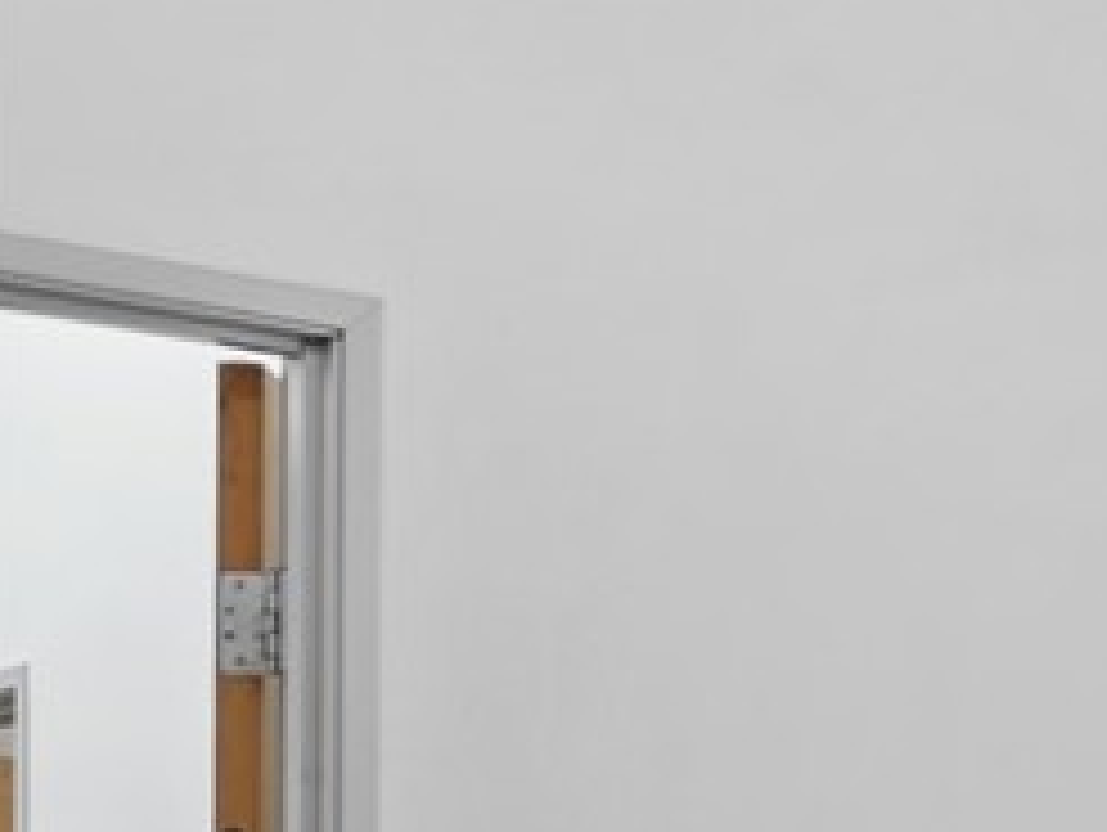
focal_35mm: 118
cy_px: 1270
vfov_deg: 12.0
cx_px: 2290
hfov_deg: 13.8
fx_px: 3777
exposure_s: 1/15
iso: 500
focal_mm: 29.5
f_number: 4
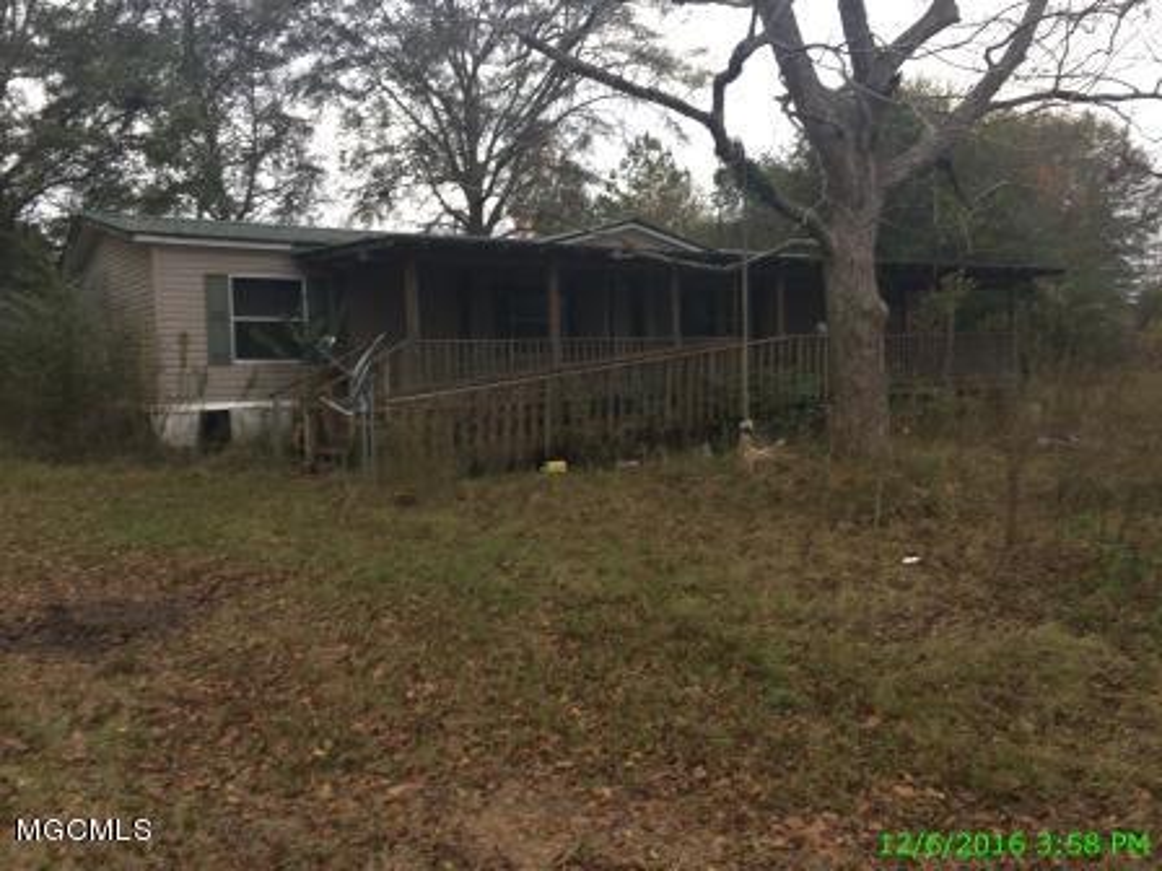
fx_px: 973
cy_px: 436
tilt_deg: -2.8
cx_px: 581
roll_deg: +2.4
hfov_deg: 61.7
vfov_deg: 48.2
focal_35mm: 29
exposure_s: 1/60
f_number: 2.2
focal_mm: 4.15
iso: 32
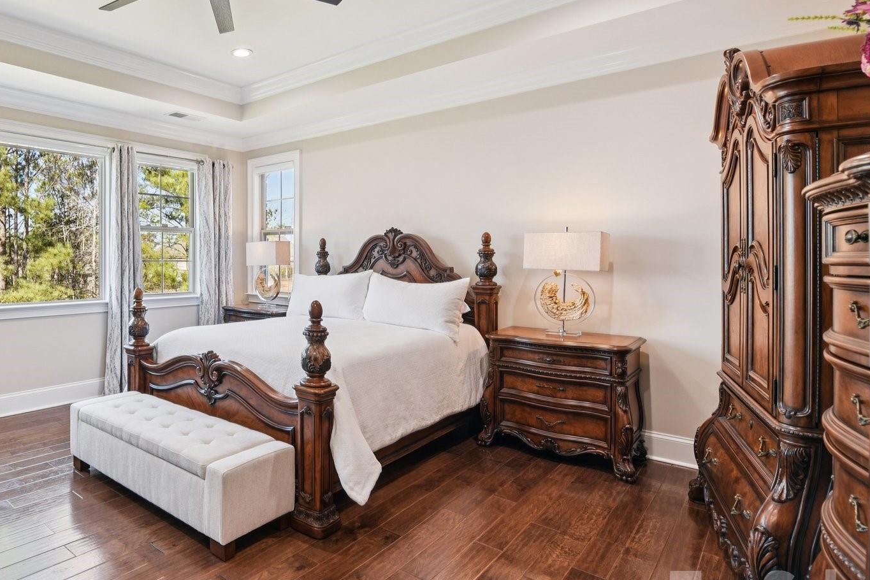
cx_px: 221
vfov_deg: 59.4
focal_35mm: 21
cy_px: 261
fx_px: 507
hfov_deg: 75.5
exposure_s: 1/25
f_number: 8
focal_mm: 14
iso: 200
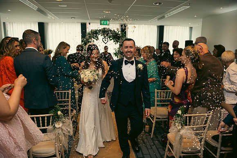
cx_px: 118
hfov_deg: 73.7
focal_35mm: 24
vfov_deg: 53.2
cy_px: 79
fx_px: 158
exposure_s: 1/160
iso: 640
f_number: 3.5
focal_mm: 24
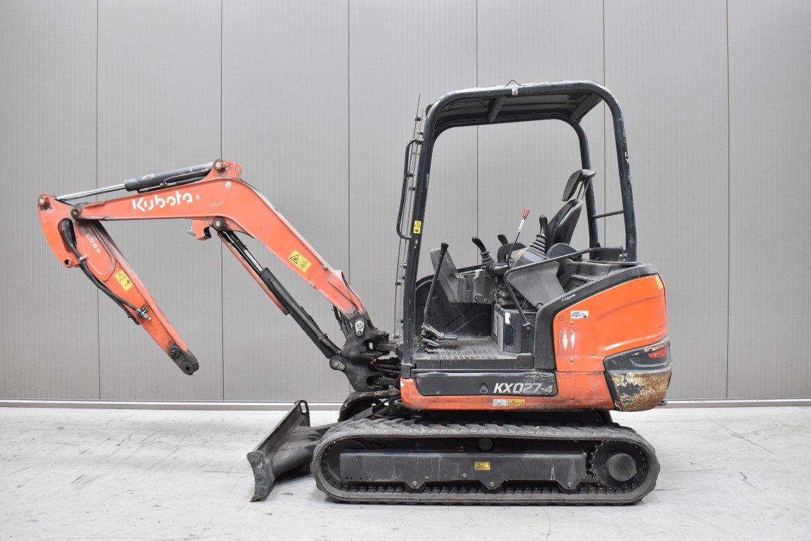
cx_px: 406
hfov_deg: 59.5
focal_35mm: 32
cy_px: 270
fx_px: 710
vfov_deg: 41.7
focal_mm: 21
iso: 1600
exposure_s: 1/25
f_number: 5
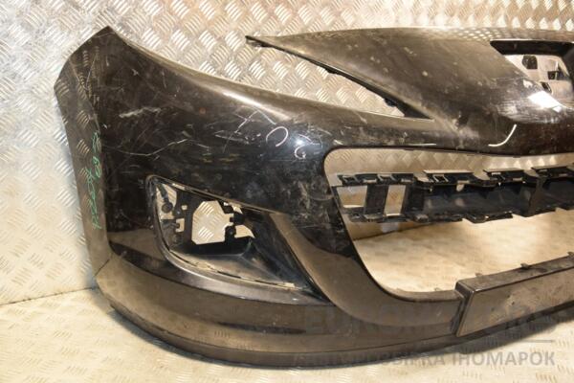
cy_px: 192
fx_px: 598
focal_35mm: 38
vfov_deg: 35.5
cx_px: 287
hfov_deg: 51.3
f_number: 5
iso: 800
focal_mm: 25
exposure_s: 1/100
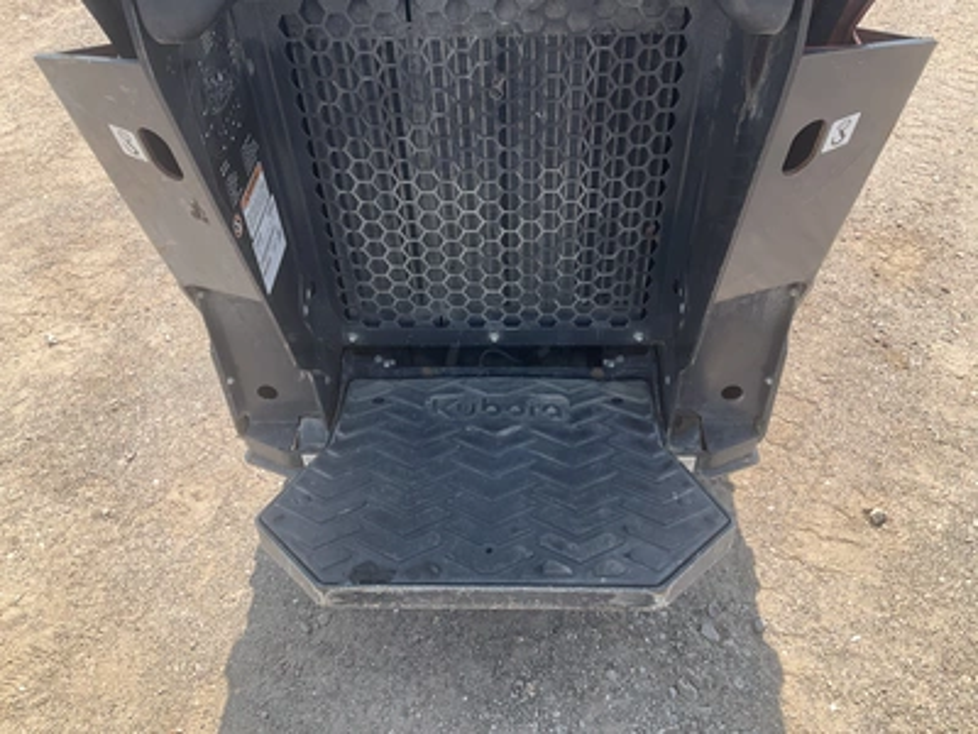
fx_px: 819
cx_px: 489
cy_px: 367
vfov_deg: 48.2
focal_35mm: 29
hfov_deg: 61.7
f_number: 1.8
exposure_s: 1/540
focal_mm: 3
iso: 25
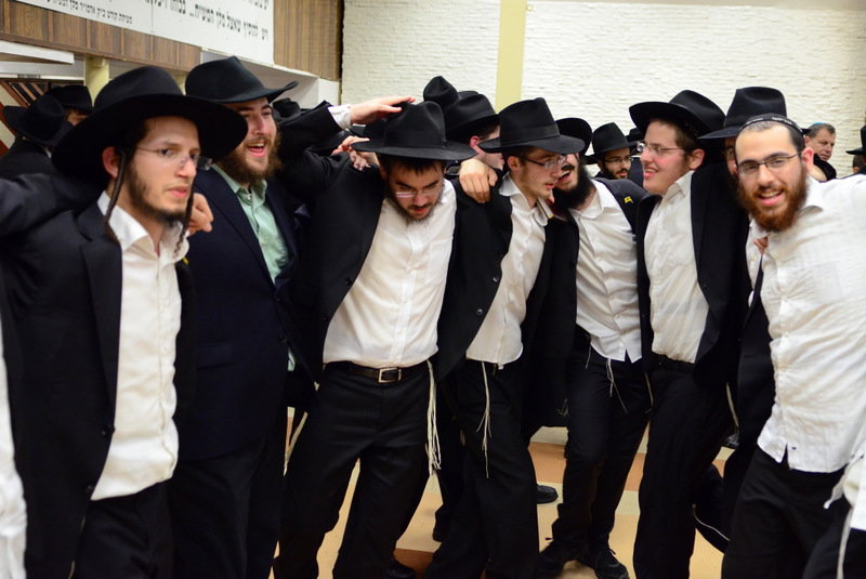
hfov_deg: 55.1
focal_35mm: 34
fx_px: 831
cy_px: 290
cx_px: 433
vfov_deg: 38.4
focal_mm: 23
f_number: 2.8
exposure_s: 1/160
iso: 2000
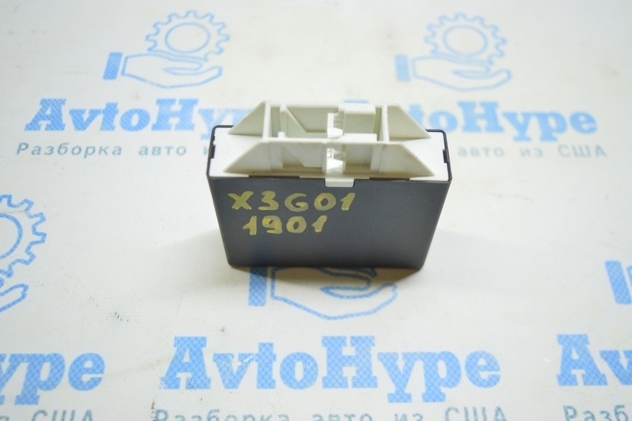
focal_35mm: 36
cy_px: 210
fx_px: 631
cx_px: 316
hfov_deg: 53.2
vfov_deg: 36.8
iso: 400
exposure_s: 1/40
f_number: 4
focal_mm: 24
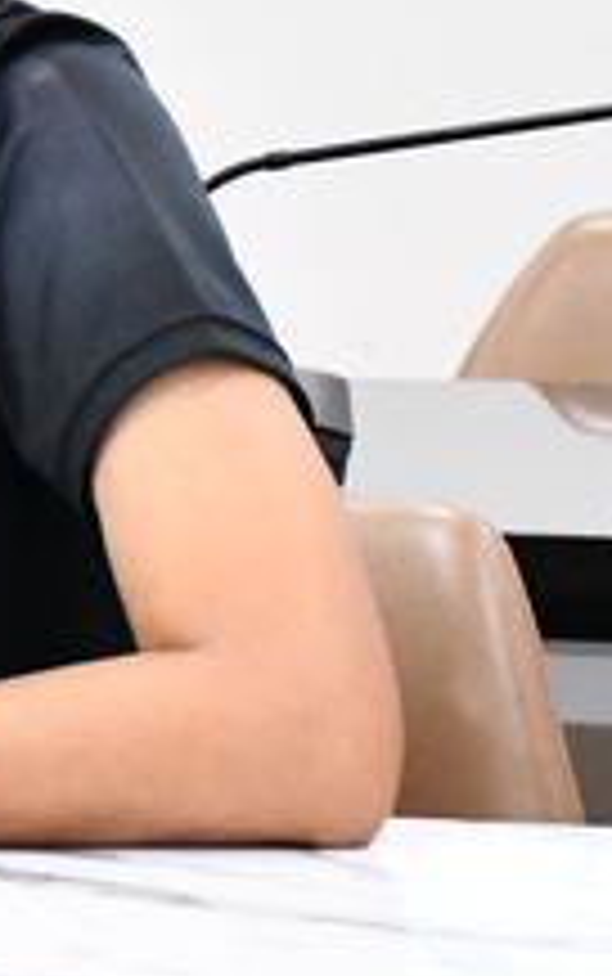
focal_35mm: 418
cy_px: -101
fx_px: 11133
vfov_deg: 5.0
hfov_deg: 3.1
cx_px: -1575
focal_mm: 58
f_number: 4.8
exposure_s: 1/125
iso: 6400
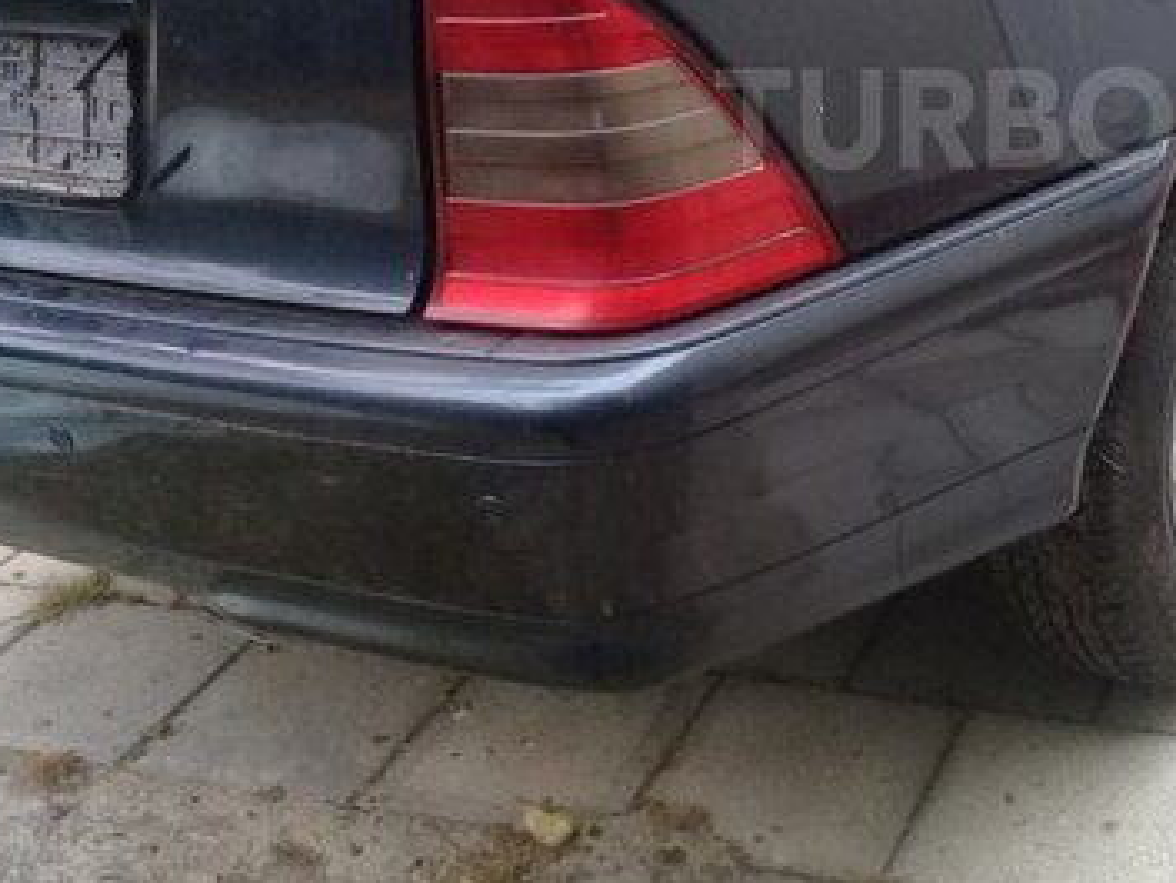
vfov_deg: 24.6
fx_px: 1971
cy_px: 118
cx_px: 1056
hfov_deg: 31.7
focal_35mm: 58
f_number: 2.2
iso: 64
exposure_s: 1/33
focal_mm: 3.3
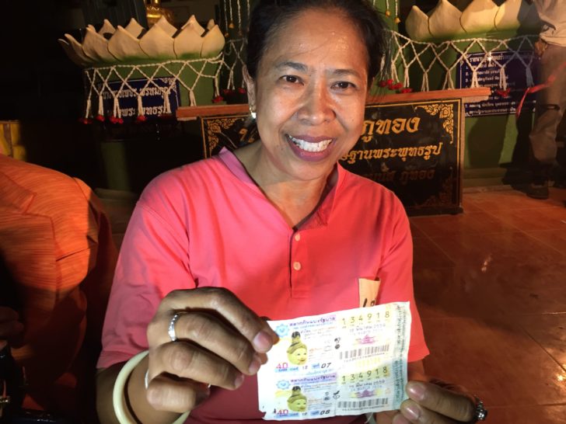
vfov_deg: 48.2
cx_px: 283
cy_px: 212
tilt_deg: -10.0
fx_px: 474
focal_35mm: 29
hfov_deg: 61.7
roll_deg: +2.7
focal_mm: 4.15
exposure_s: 1/33
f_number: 2.2
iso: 100
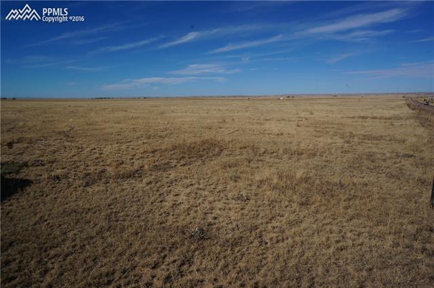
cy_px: 144
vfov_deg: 53.0
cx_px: 217
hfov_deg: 73.8
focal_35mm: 24
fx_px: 289
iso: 100
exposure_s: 1/160
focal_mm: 16
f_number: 16
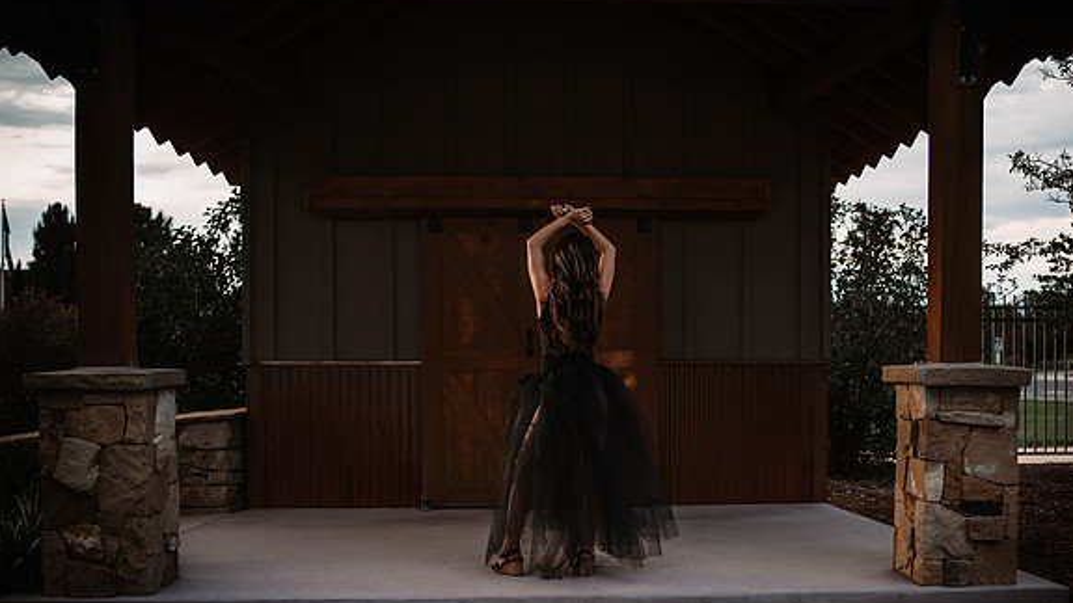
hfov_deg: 48.2
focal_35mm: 42
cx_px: 611
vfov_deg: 28.2
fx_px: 1195
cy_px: 384
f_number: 1.6
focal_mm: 35
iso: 160
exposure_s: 1/500
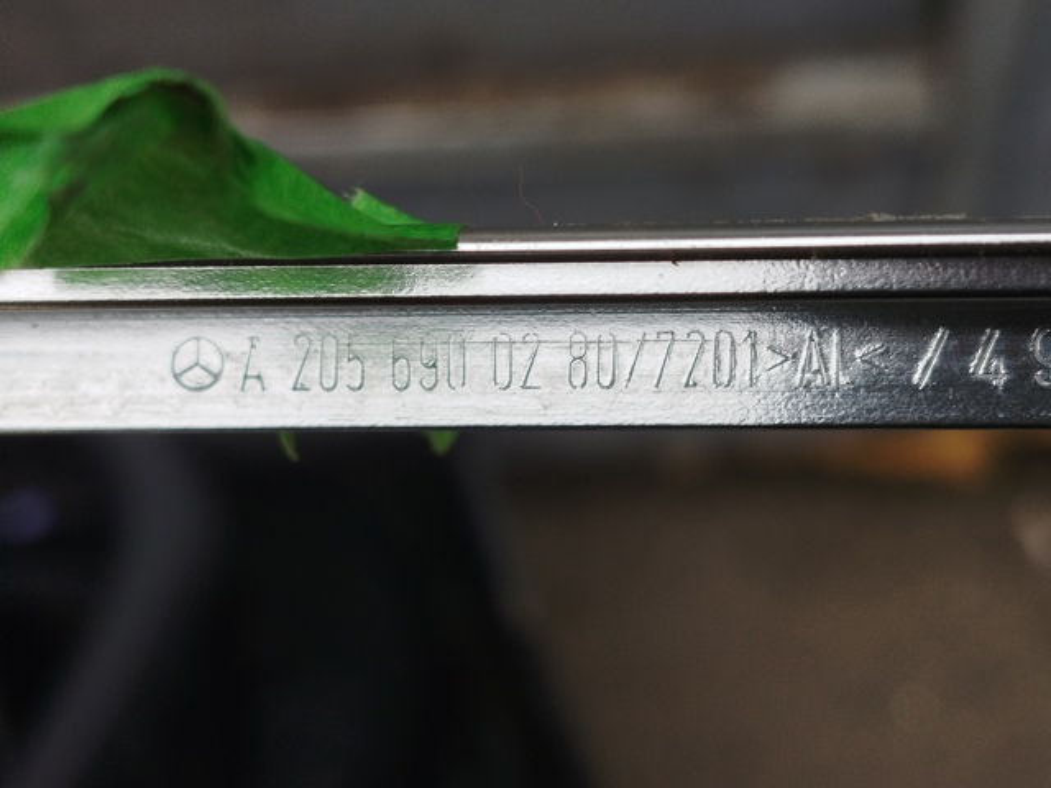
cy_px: 394
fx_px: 2186
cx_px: 526
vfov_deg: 20.4
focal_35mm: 72
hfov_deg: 27.0
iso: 50
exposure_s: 1/50
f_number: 1.7
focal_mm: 5.31
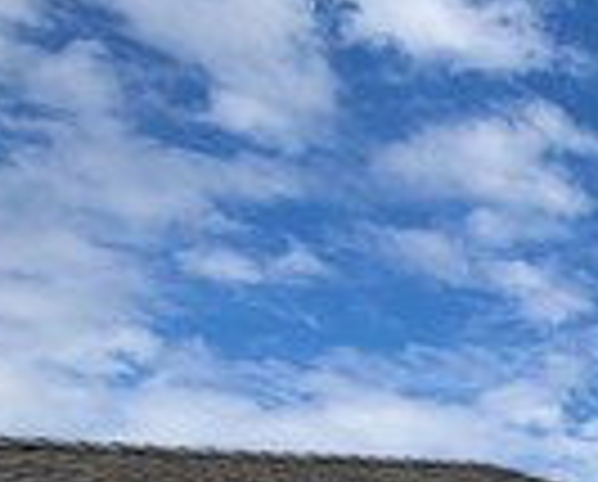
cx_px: 1156
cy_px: 563
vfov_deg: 23.2
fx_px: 1082
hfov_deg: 19.6
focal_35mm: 61
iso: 32
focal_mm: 1.74
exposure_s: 1/1580
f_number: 2.2
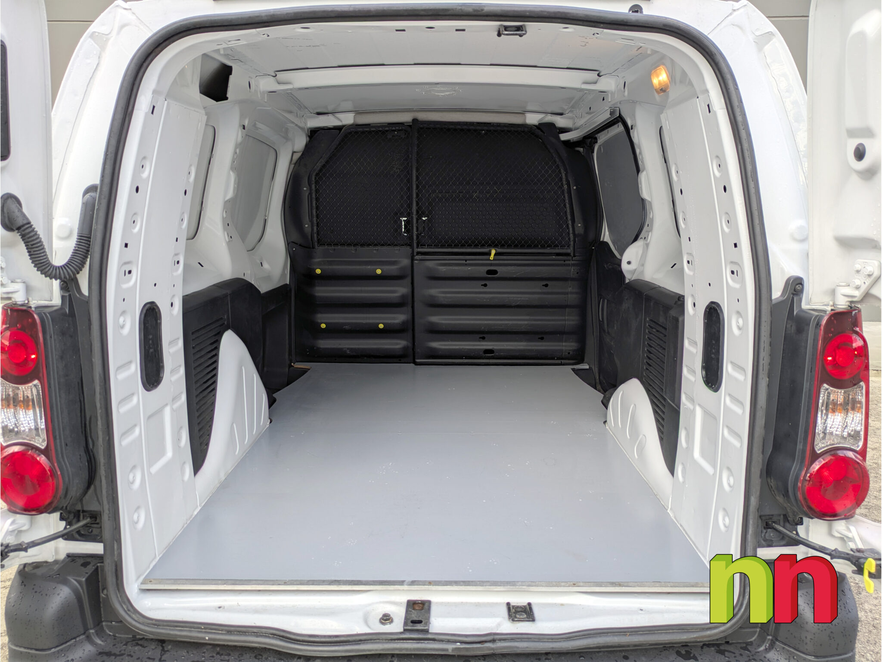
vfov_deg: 56.8
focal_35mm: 24
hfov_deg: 71.6
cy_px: 331
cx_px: 441
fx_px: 612
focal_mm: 6.86
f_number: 1.8
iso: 80
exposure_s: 1/3200
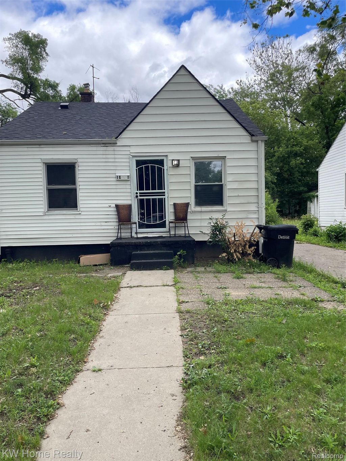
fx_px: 346
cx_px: 173
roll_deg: +4.0
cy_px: 230
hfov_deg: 53.1
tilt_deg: -3.0
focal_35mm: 26
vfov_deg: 67.3
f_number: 1.6
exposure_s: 1/940
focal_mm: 4.2
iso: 32
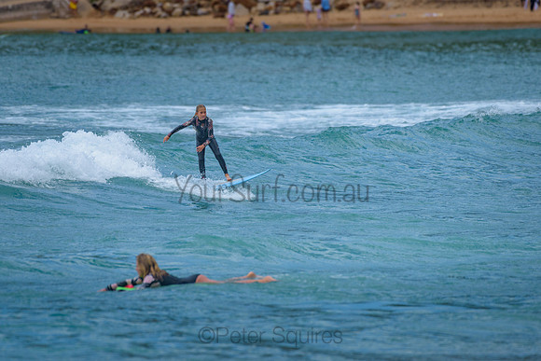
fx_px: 9213
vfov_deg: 2.2
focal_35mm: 613
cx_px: 210
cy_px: 140
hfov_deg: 3.4
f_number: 5.6
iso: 200
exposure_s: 1/2000
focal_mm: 500
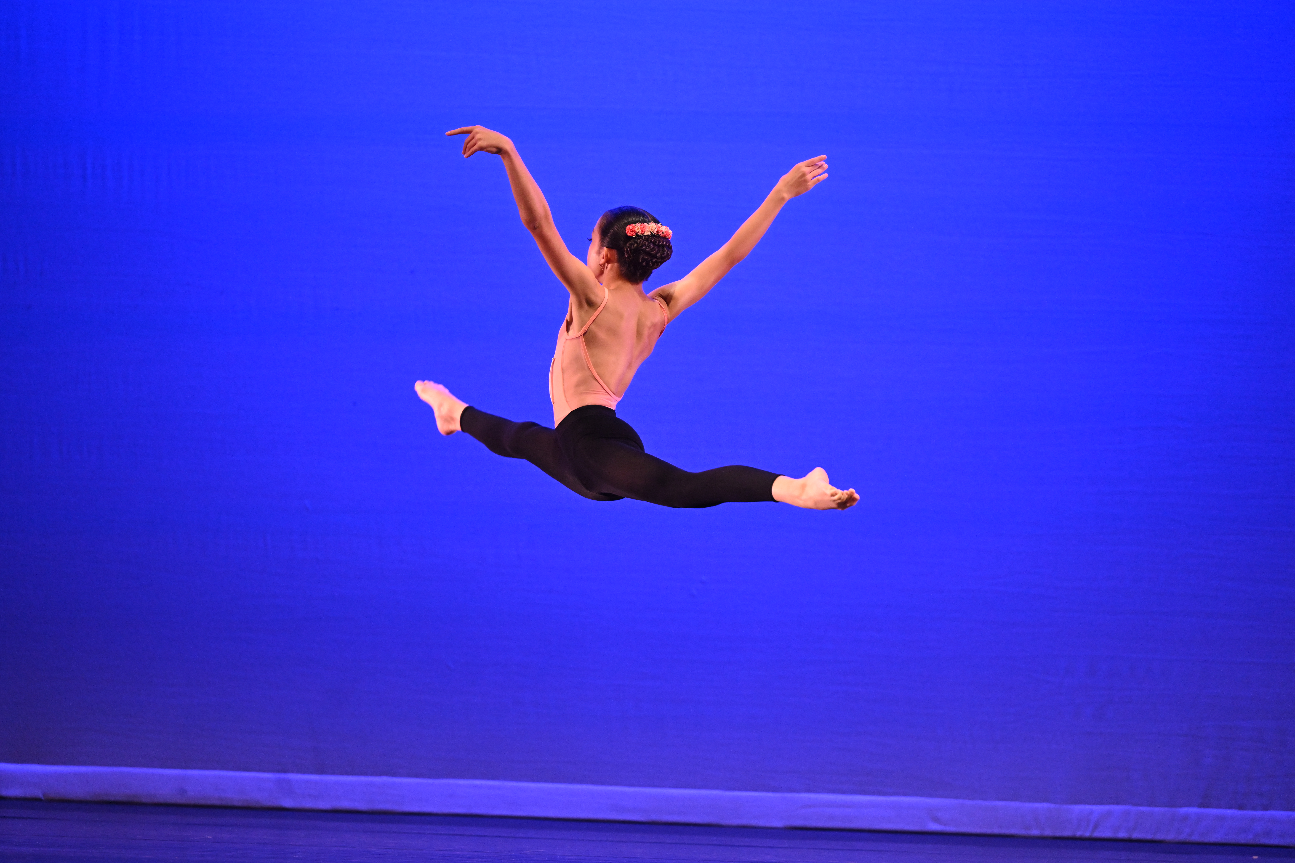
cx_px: 648
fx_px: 6115
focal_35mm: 170
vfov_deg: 8.1
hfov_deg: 12.1
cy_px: 432
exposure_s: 1/640
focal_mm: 170
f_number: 2.8
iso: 4000
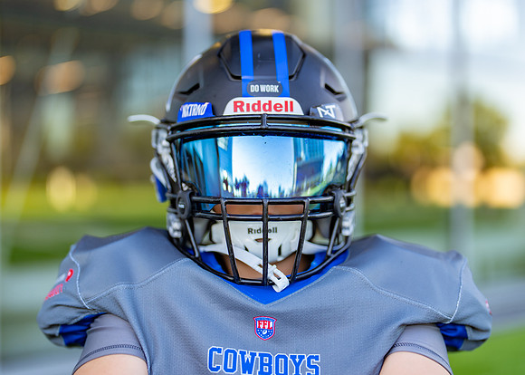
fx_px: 816
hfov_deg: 35.6
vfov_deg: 25.9
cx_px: 283
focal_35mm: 55
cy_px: 187
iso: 100
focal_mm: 50
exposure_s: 1/640
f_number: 1.2
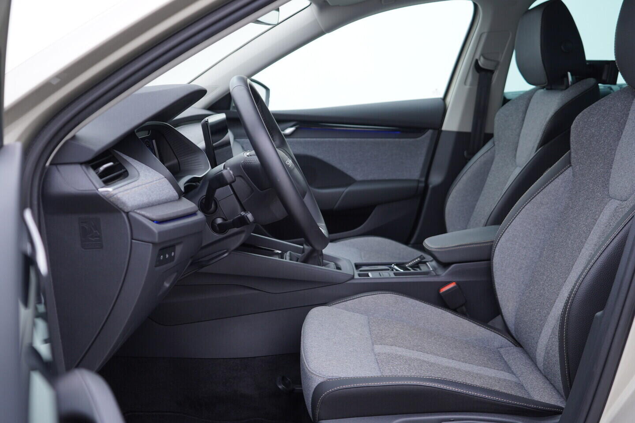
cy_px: 212
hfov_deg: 53.1
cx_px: 318
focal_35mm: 36
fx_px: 635
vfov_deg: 36.9
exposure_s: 1/40
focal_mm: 24
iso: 125
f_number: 2.8
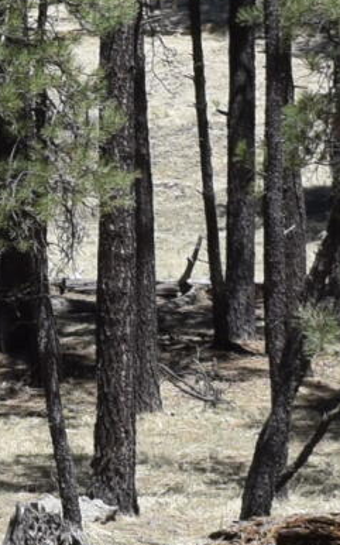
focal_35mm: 285
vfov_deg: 7.4
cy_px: 92
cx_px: -398
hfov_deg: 4.5
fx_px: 4228
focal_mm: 24
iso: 200
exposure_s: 1/320
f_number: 9
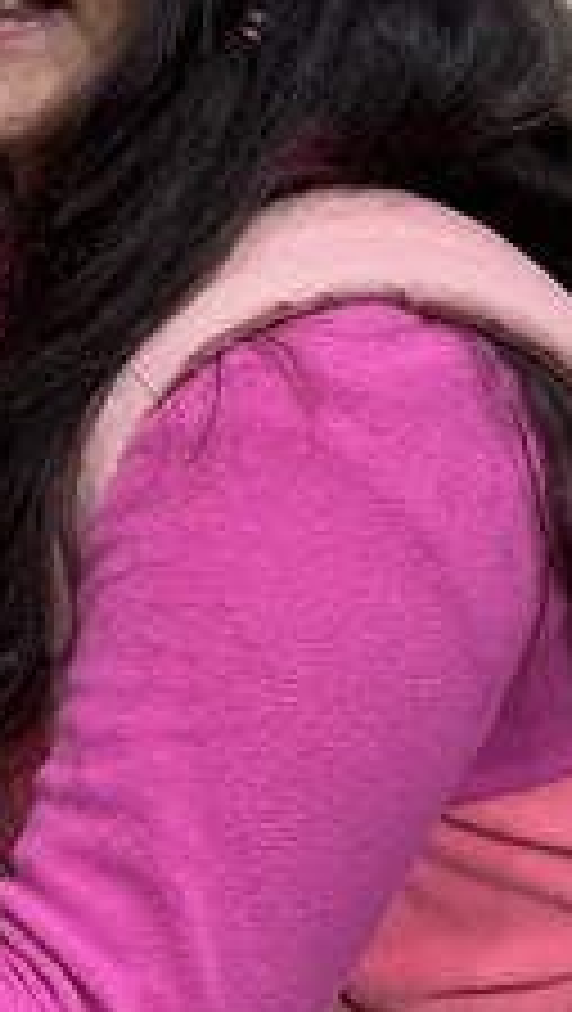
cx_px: -604
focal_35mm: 119
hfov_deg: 9.5
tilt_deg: -26.9
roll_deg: +0.0
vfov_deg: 17.5
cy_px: -45
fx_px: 3200
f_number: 1.78
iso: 160
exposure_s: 1/120
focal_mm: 6.76
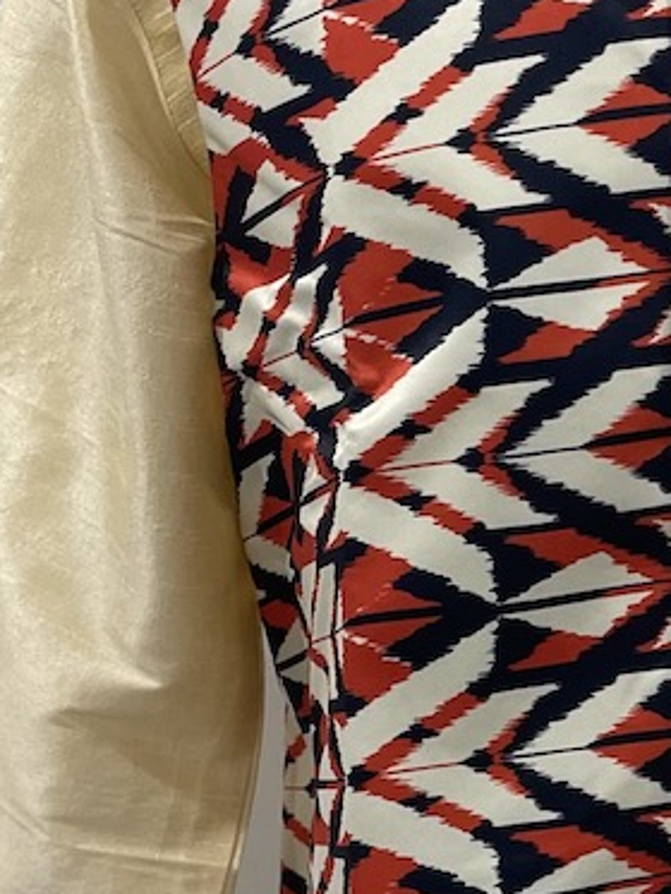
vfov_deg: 20.8
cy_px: 744
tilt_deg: -14.0
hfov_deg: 15.3
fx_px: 2402
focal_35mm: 93
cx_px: 805
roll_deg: +2.5
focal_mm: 4.2
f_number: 1.6
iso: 100
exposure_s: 1/50
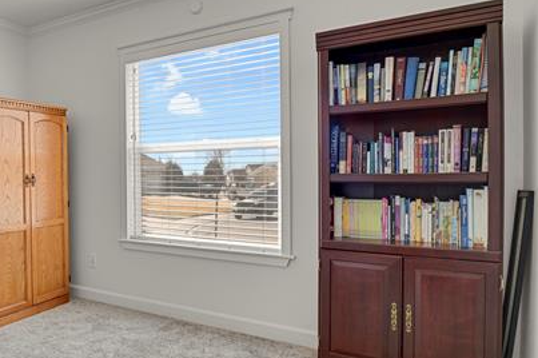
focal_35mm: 27
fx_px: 403
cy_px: 182
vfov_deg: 47.9
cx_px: 117
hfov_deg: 62.5
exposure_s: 1/2.5
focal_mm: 17
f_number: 8
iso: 250
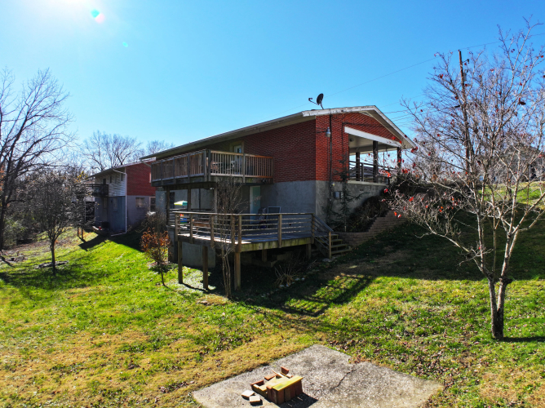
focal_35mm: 24
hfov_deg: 71.6
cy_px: 204
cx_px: 272
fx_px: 378
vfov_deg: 56.8
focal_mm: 12.29
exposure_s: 1/2500
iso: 250
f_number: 2.8
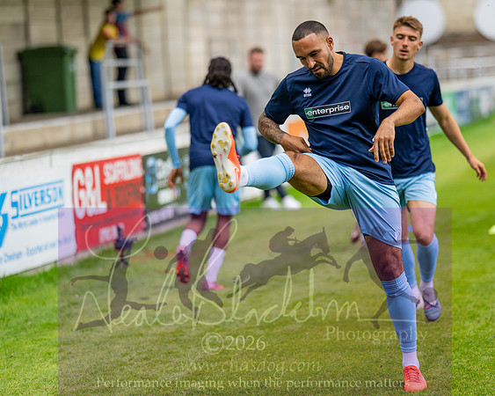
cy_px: 183
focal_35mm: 164
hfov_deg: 11.7
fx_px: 2406
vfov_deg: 9.4
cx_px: 245
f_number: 1.8
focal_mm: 135
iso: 160
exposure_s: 1/1600
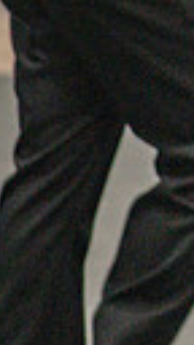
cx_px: 703
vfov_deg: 1.9
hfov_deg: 1.1
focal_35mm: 1128
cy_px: -157
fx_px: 10316
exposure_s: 1/500
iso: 5600
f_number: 4
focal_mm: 200
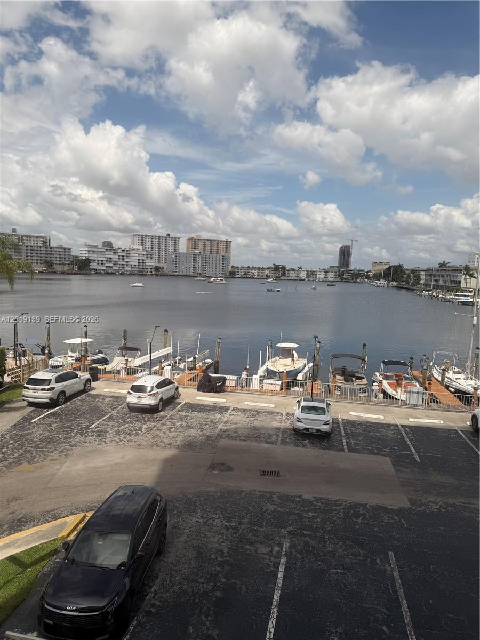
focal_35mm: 24
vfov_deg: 71.6
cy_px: 320
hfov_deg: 56.8
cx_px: 240
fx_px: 444
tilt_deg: -6.9
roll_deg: -3.6
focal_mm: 6.76
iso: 80
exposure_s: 1/3425
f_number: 1.78
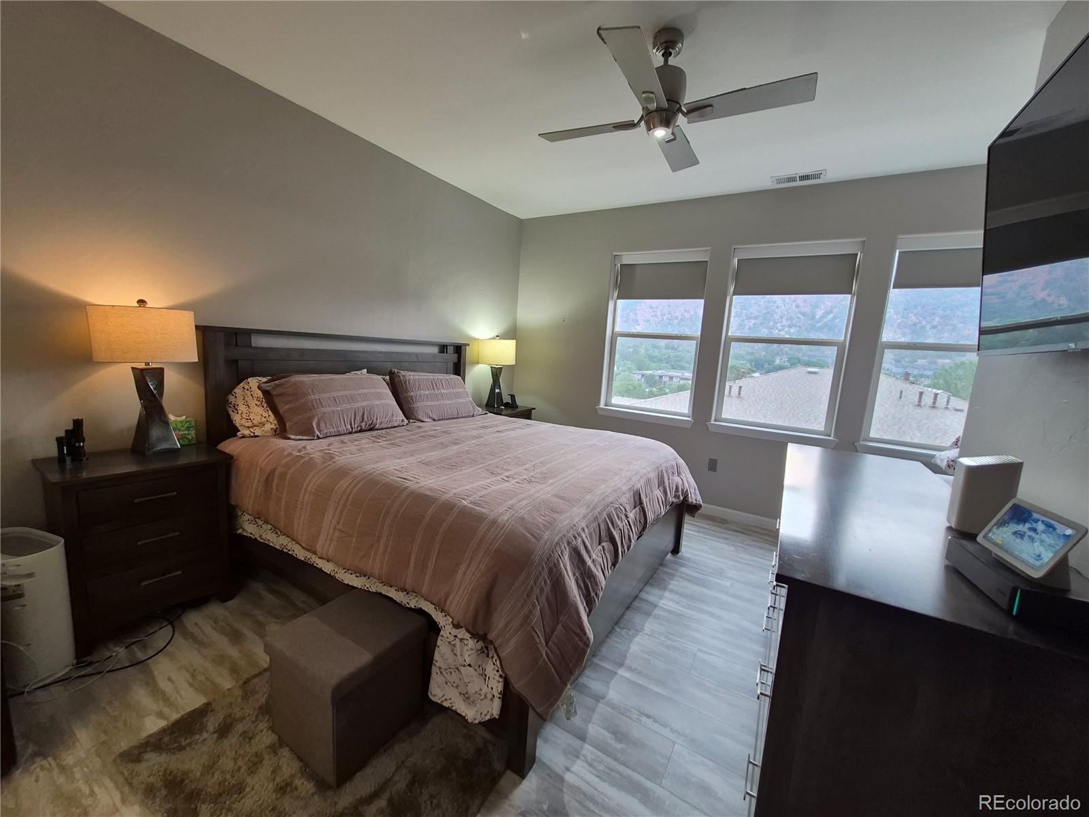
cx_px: 544
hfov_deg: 106.2
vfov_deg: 89.9
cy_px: 408
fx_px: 409
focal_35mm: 13
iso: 80
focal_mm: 1.74
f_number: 2.2
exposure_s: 1/60
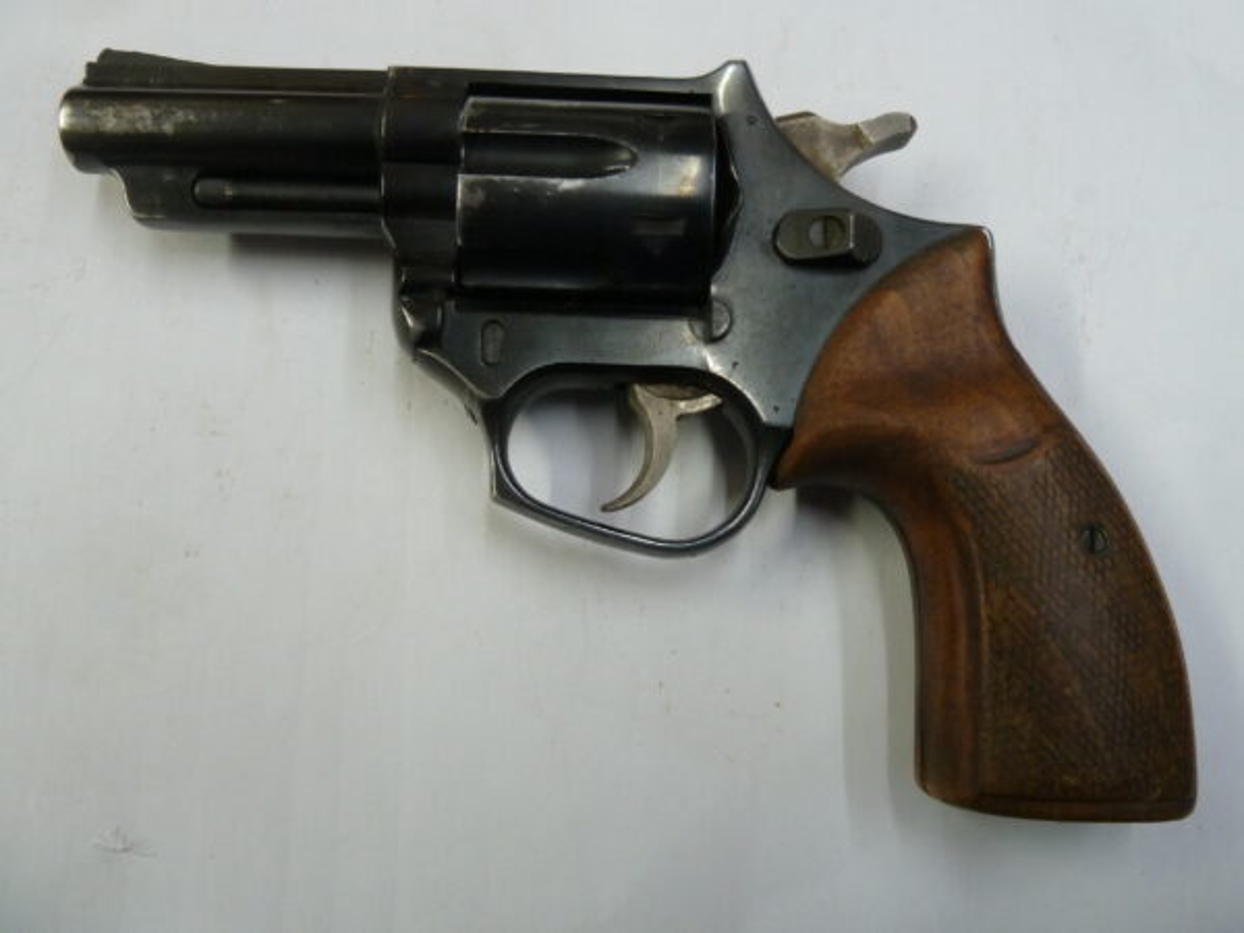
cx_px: 622
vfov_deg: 54.9
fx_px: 898
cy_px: 466
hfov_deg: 69.4
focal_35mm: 25
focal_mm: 4.1
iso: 250
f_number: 3.3
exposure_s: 1/30
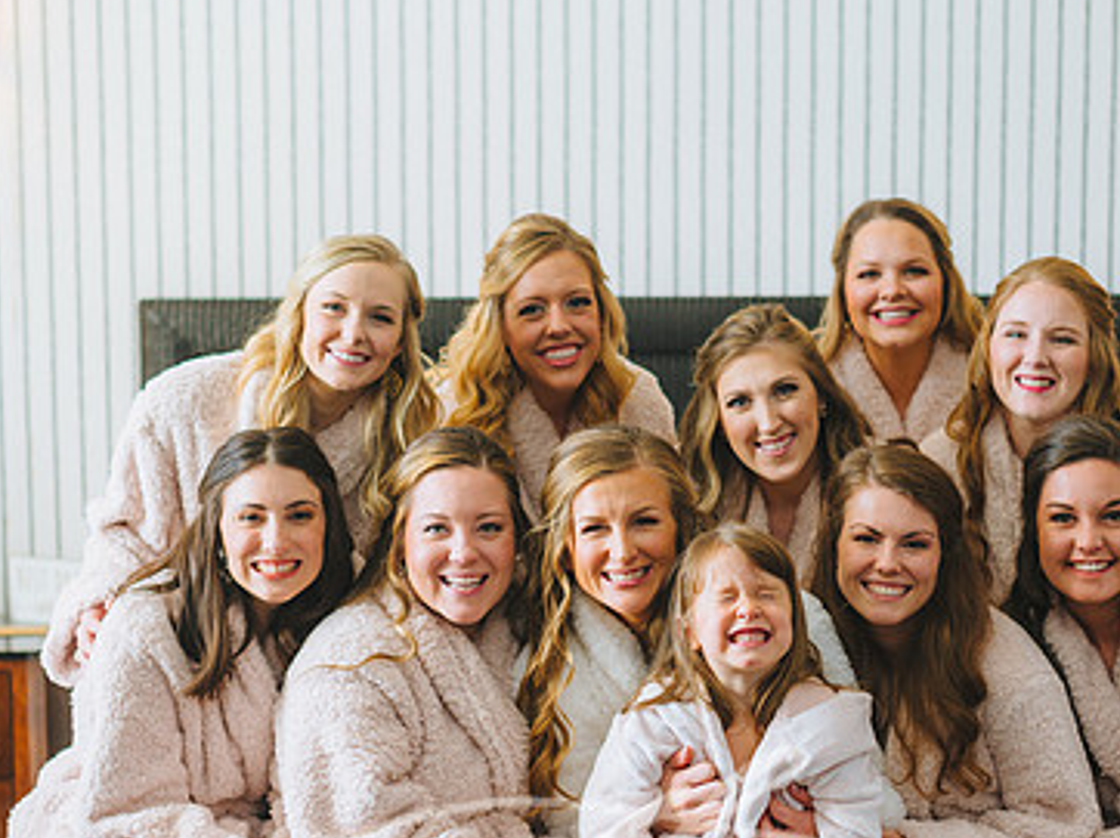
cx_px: 631
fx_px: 2490
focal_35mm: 77
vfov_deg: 19.0
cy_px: 572
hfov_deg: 25.3
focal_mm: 50
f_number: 2.5
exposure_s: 1/200
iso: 250
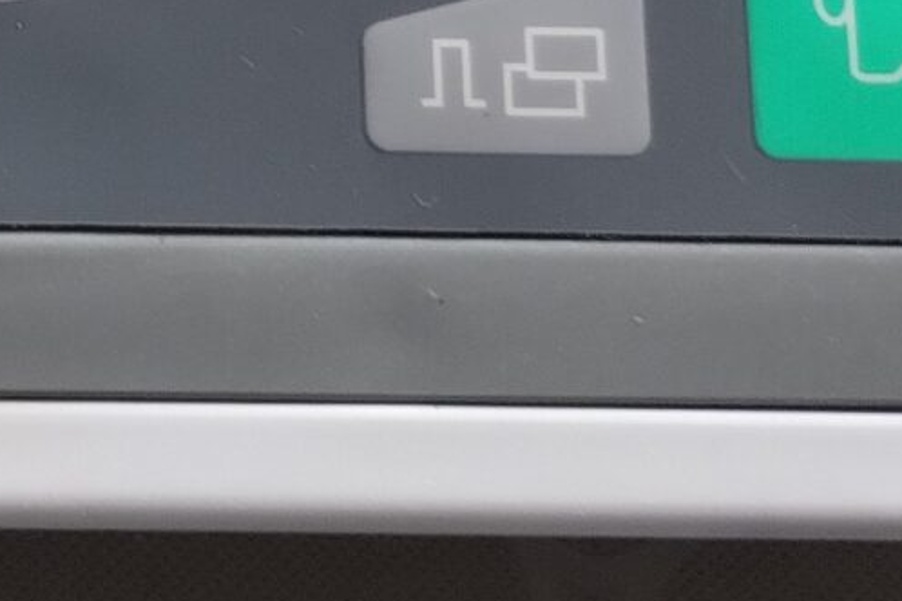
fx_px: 3758
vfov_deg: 8.1
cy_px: -1045
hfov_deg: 12.8
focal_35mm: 150
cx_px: -520
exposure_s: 1/50
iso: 151
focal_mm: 4.27
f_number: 1.8
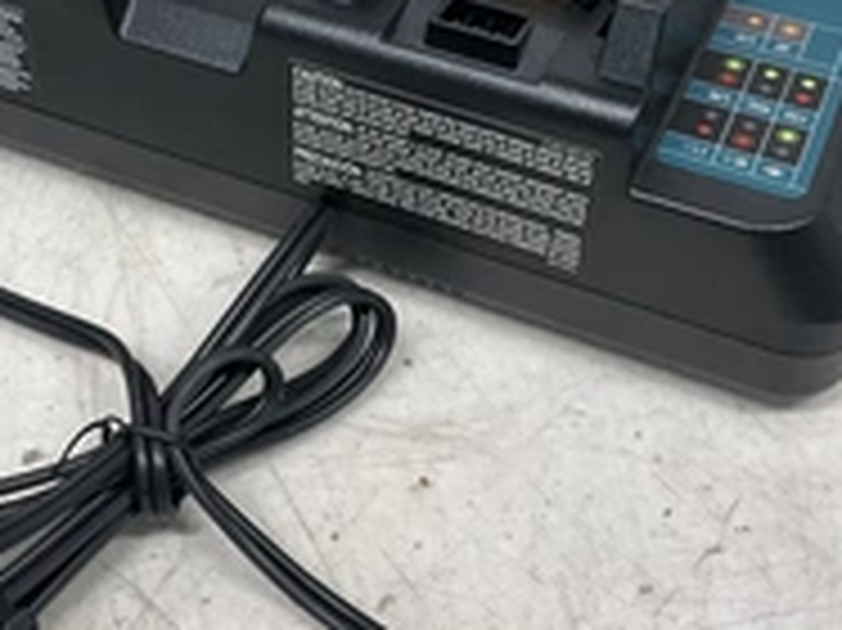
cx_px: 392
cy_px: 158
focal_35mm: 62
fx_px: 1507
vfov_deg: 23.4
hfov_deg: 31.2
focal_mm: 3
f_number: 1.8
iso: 50
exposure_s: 1/120
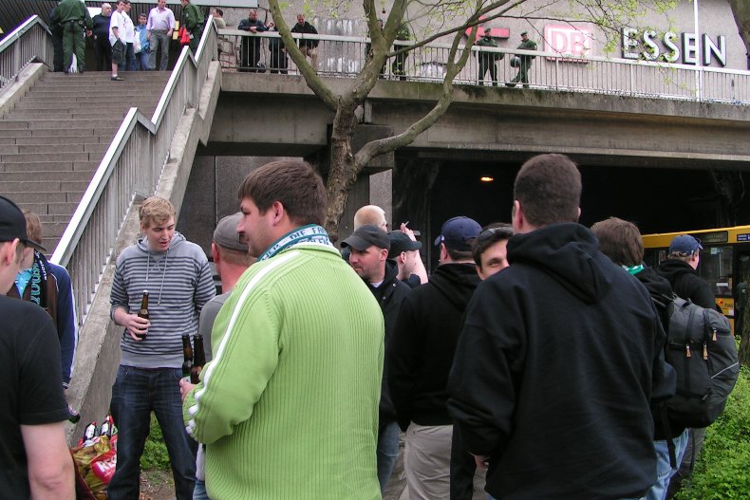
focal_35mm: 40
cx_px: 372
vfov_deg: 33.4
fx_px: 833
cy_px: 233
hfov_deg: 48.5
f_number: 5
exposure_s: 1/50
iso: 50
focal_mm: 5.8
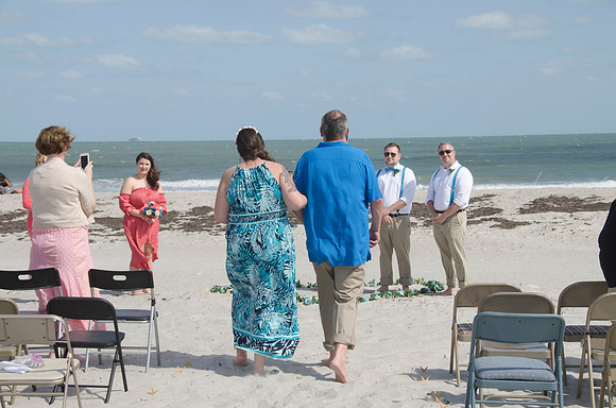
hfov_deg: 28.1
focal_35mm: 72
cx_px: 308
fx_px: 1229
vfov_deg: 18.8
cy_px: 204
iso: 100
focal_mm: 48
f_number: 9
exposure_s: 1/250
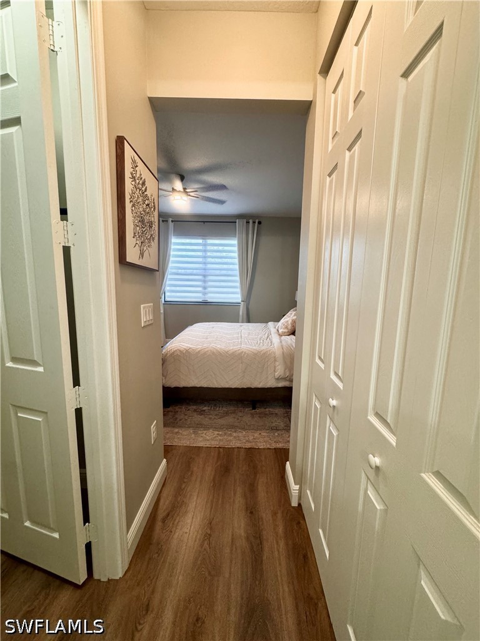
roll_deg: -1.3
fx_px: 259
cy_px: 320
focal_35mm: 14
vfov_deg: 102.1
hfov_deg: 85.7
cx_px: 240
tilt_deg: -9.0
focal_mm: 2.22
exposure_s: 1/60
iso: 400
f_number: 2.2
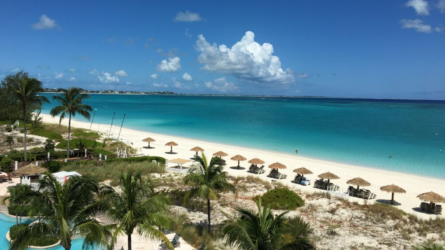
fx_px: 378
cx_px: 220
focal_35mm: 32
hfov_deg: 61.0
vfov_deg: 36.7
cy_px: 113
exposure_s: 1/4525
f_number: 2.2
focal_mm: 4.15
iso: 25
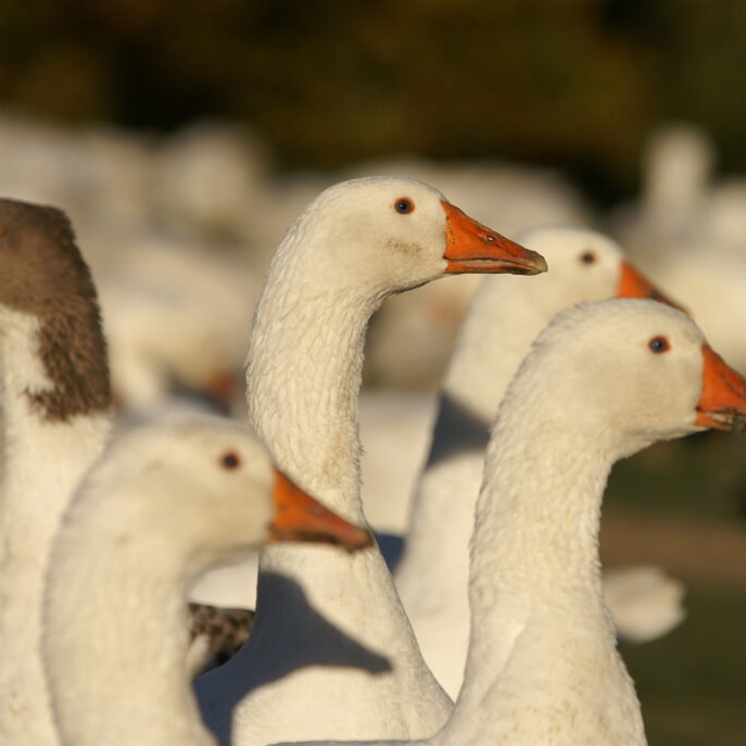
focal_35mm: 385
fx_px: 9387
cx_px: 486
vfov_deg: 4.6
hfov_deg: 4.6
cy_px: 374
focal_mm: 200
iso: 100
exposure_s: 1/2000
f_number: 4.5
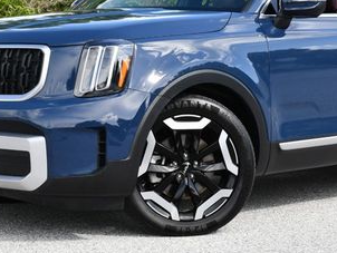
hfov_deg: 18.5
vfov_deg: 13.9
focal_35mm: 106
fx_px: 1033
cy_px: 50
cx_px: 216
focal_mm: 26
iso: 200
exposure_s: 1/250
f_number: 6.3
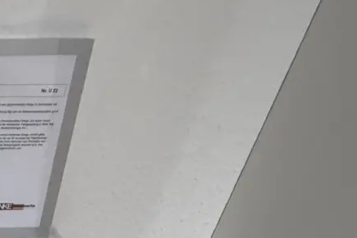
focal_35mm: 64
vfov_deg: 17.4
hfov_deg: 23.1
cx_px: -221
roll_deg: +0.1
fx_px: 634
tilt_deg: -37.7
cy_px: 423
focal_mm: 2.22
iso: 200
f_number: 2.2
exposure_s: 1/100
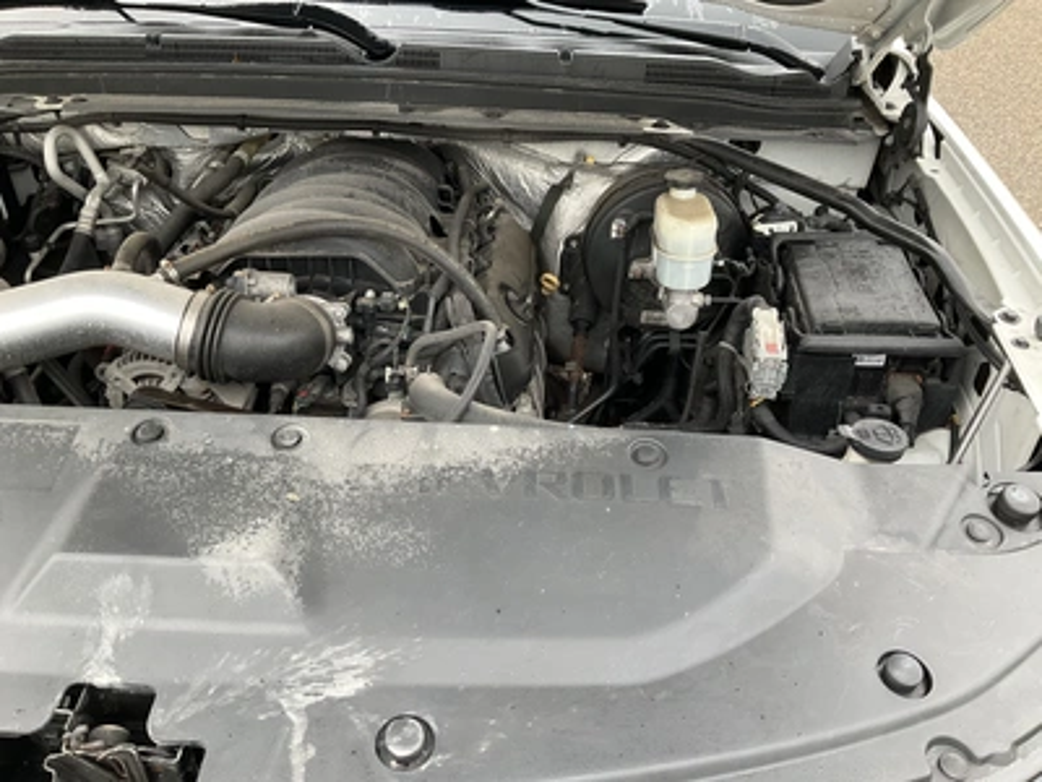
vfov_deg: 48.2
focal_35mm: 29
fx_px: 873
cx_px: 521
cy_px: 391
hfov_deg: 61.7
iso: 50
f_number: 1.8
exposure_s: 1/122
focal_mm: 3
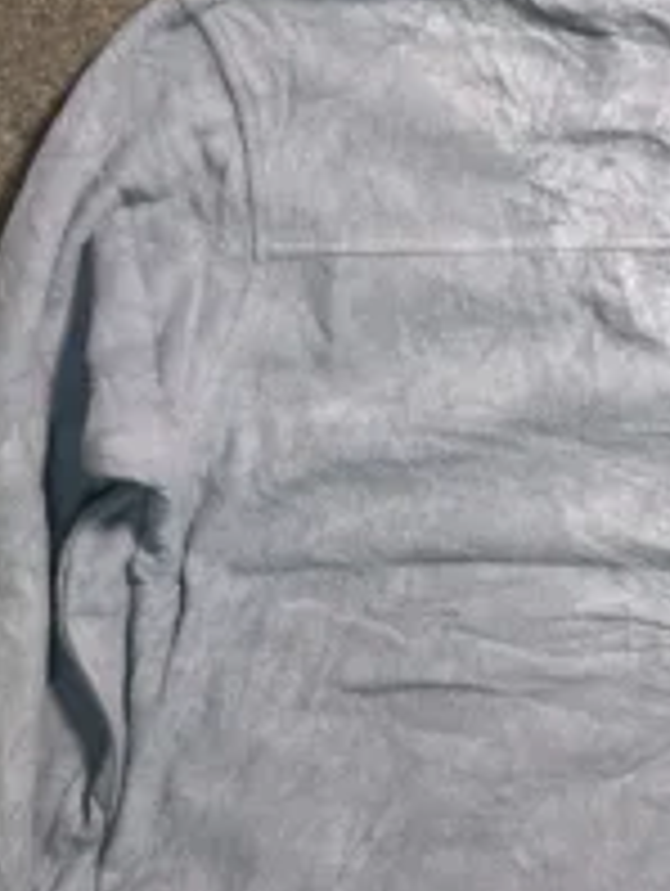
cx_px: 639
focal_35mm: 70
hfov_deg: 20.5
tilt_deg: -65.0
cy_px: 560
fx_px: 1803
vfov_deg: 27.6
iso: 250
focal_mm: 5.7
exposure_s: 1/50
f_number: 1.5
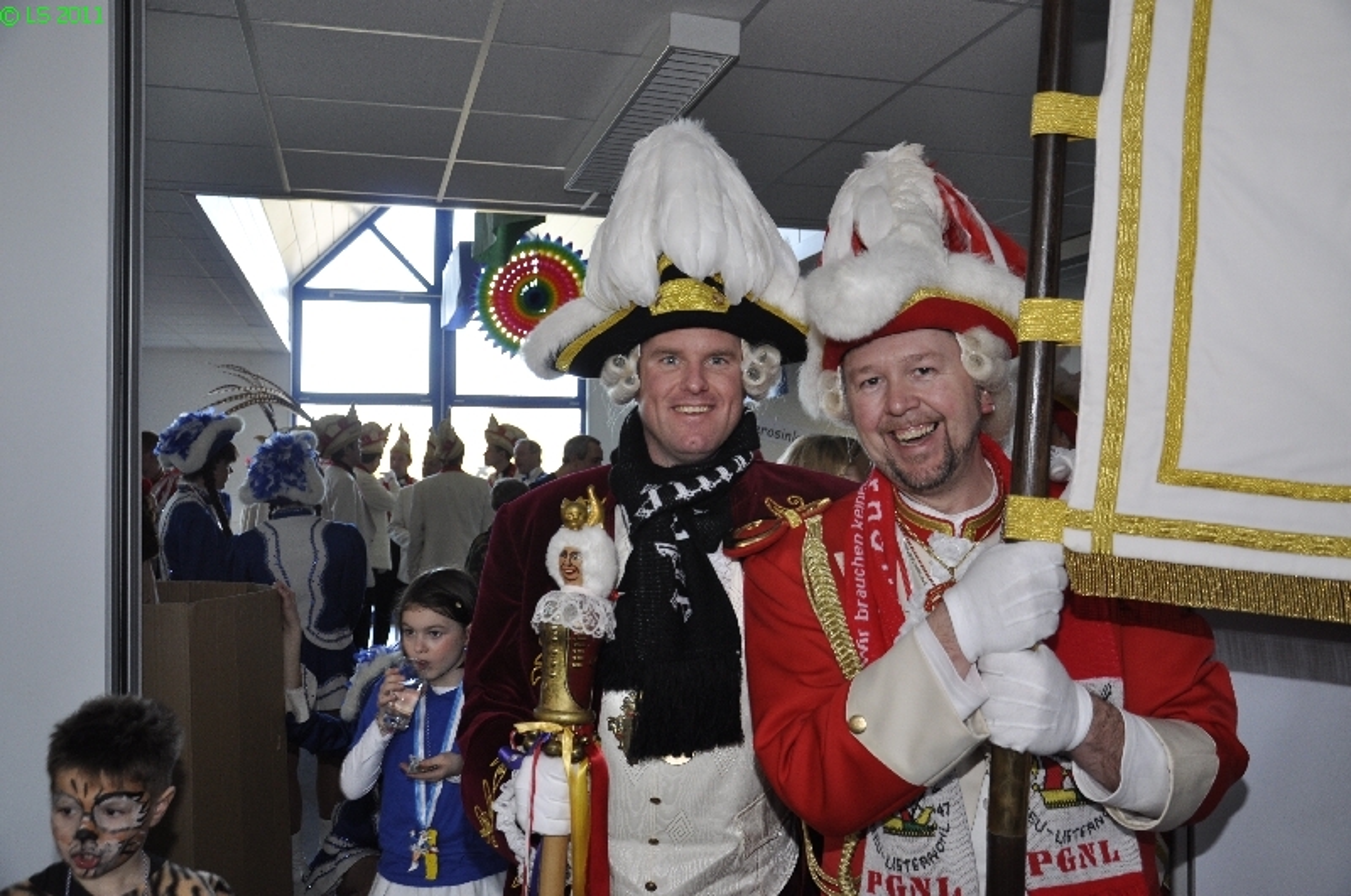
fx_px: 1180
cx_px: 676
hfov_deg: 59.6
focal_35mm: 32
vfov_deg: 41.6
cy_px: 448
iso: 400
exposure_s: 1/60
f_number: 5
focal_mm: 21
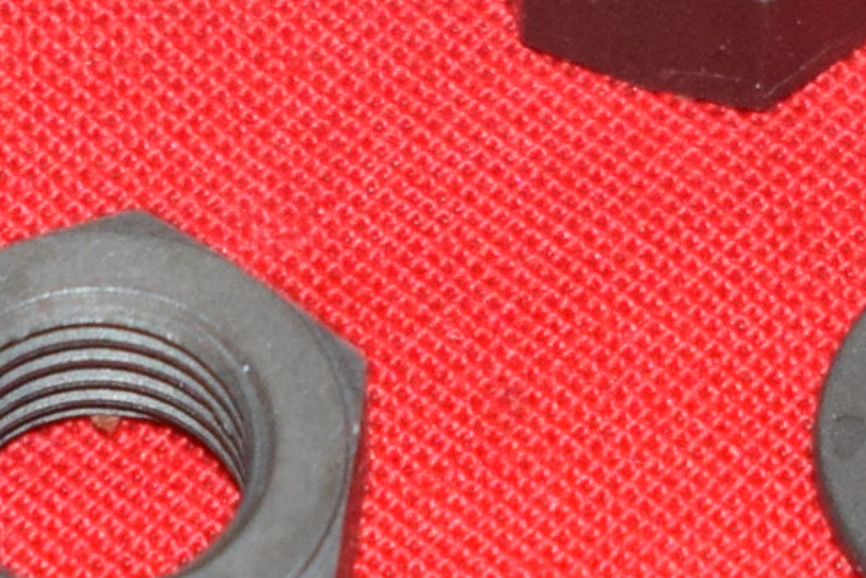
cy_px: 45
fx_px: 11353
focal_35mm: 472
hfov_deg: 4.4
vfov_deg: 2.9
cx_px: 535
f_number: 5
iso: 1250
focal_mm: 42
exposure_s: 1/200
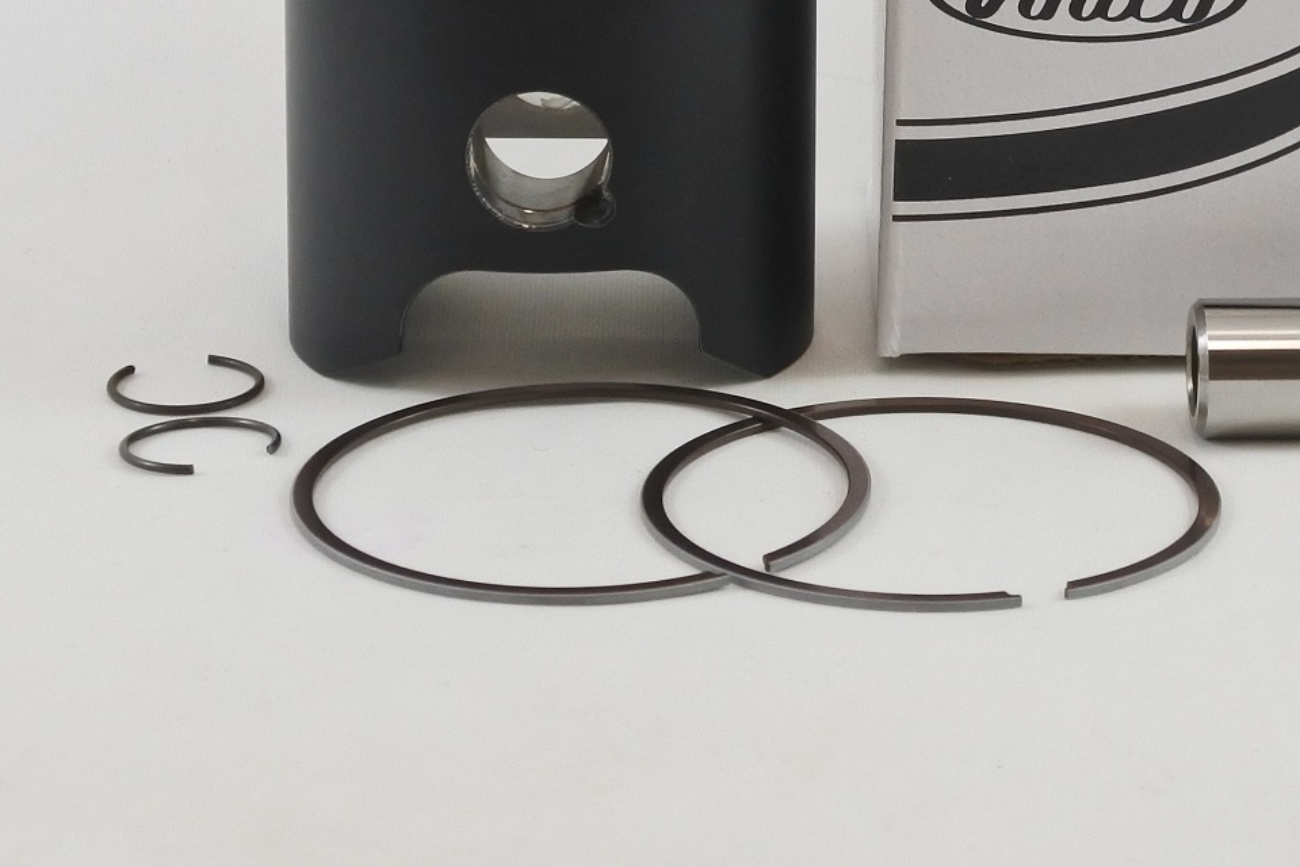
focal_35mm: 88
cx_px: 900
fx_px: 3178
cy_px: 121
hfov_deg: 23.0
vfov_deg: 15.4
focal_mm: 18
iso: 400
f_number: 4.5
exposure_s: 1/160
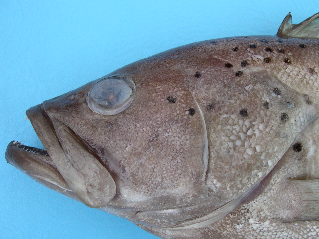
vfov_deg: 33.6
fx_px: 396
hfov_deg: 43.8
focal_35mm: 43
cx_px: 172
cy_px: 126
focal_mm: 8
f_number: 2.8
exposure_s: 1/351
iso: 100
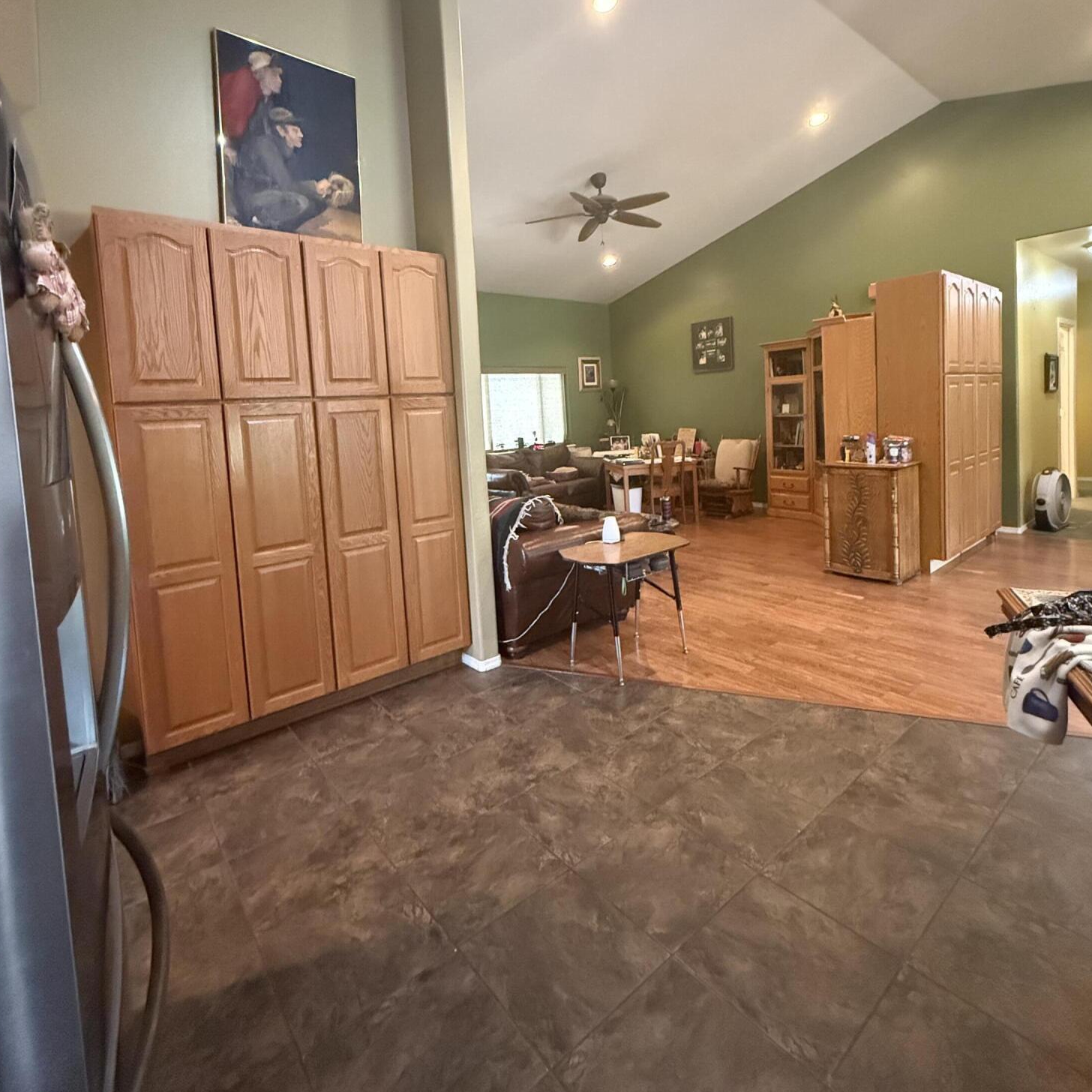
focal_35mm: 17
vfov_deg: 83.2
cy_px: 448
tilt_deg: -2.9
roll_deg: +2.6
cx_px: 554
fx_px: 607
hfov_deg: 84.0
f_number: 2.2
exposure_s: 1/60
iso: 1250
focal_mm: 2.22
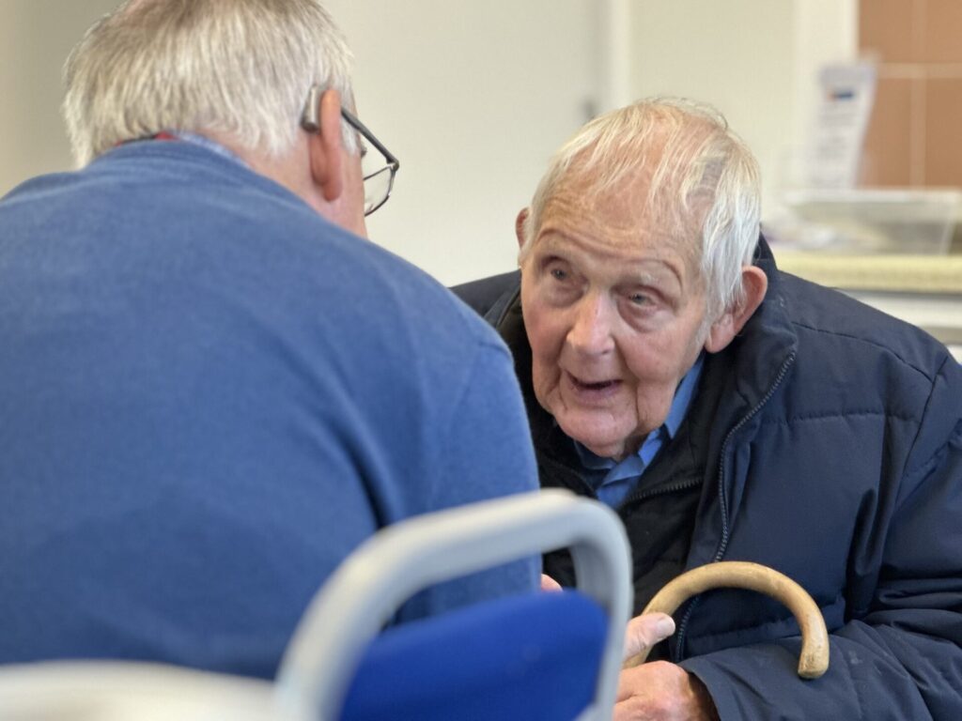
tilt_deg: -4.8
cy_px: 360
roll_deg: +0.5
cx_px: 481
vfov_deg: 19.1
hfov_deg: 25.3
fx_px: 2140
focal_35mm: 77
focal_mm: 9
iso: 160
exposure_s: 1/33
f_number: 2.8
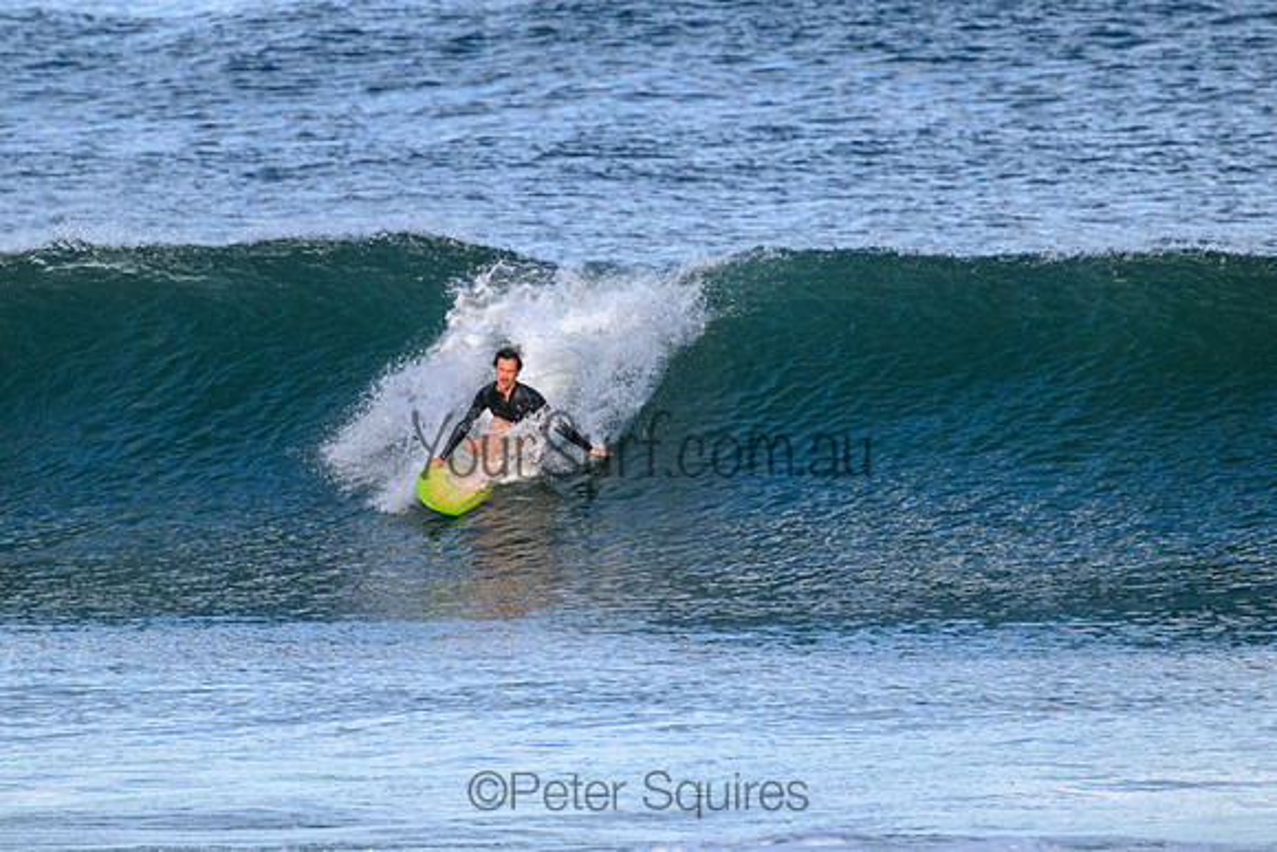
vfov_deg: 1.5
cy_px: 397
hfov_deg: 2.2
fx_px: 33006
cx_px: 613
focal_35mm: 930
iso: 2500
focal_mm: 800
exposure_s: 1/2000
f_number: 11
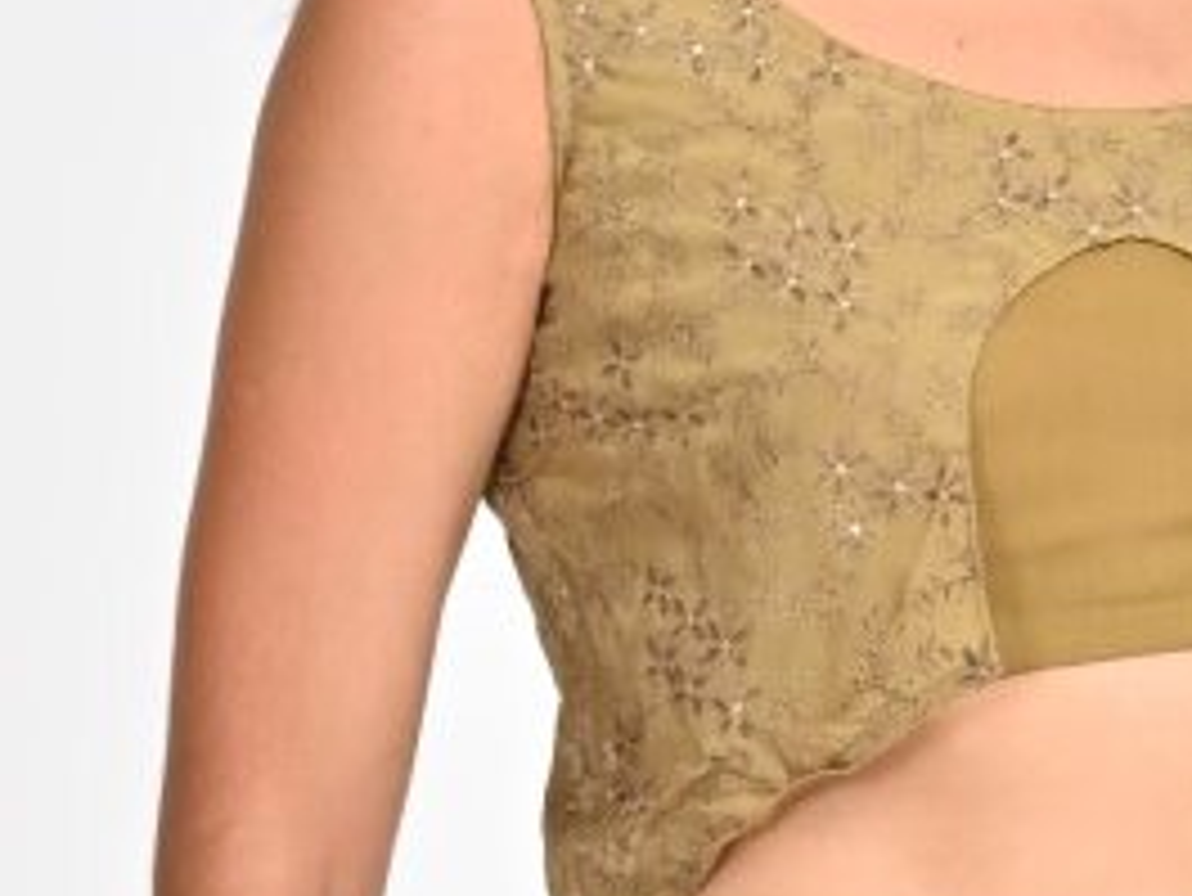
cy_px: 1799
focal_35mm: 300
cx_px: 873
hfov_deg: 6.6
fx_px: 10335
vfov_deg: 4.9
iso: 320
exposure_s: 1/160
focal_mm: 51
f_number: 8
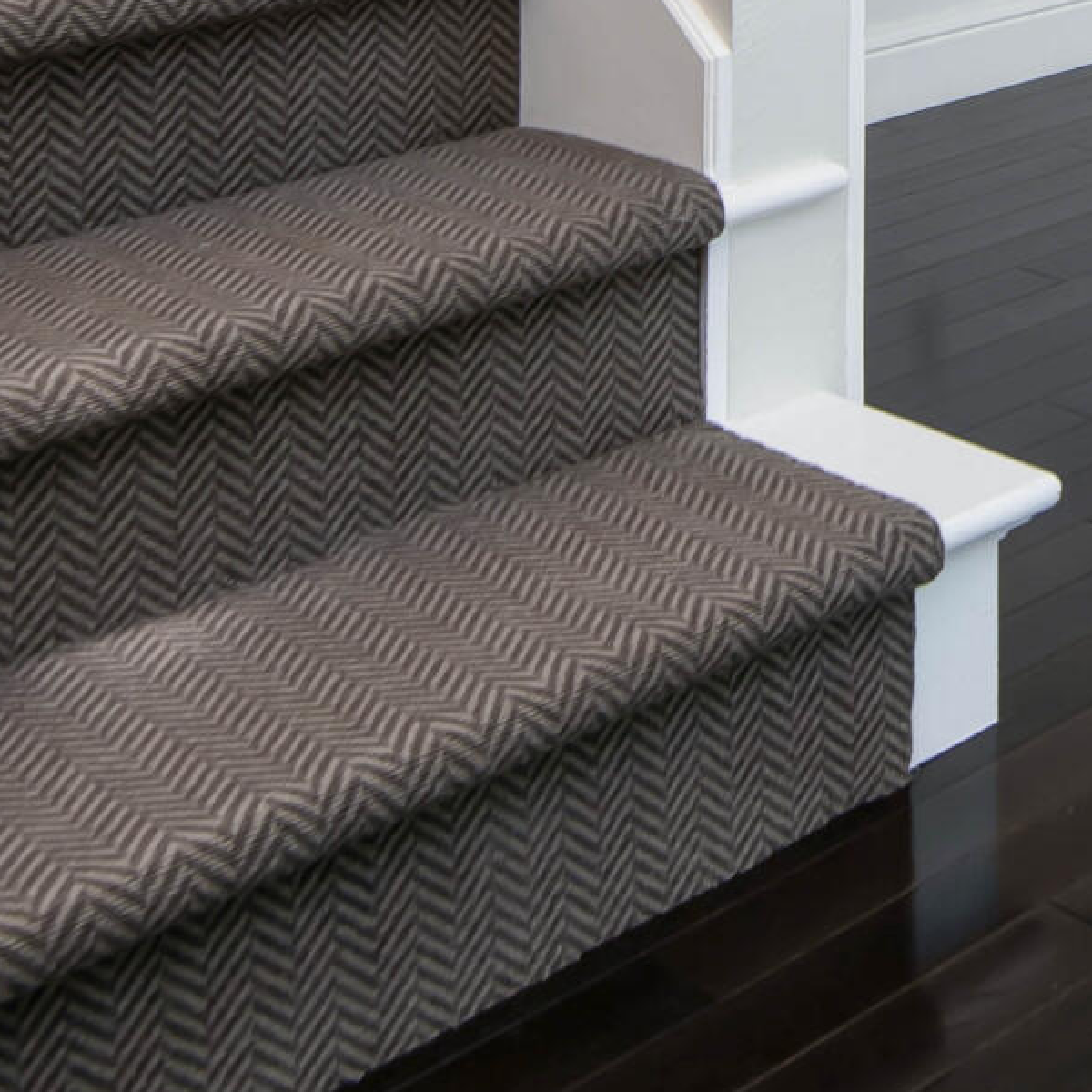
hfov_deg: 22.4
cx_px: 1458
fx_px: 2427
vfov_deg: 21.1
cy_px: -591
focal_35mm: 68
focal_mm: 16
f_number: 6.7
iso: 200
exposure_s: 1/20
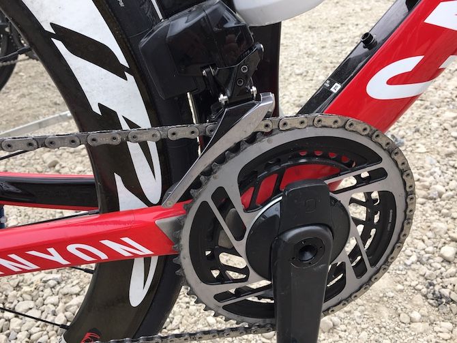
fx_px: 383
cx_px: 228
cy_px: 172
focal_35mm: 29
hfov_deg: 61.6
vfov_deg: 48.3
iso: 25
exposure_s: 1/218
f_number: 2.2
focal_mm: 4.15
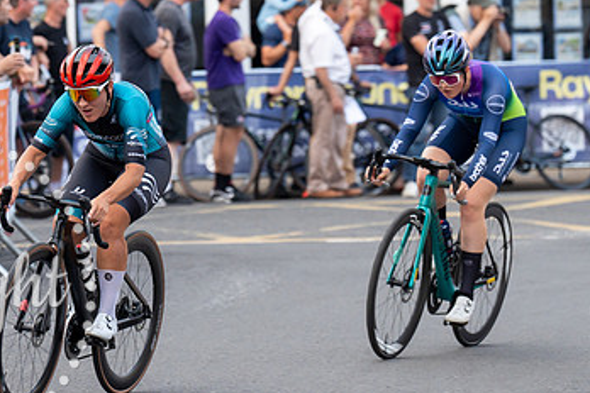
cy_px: 96
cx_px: 41
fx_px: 4884
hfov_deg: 6.9
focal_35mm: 298
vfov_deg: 4.6
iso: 500
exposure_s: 1/1000
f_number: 3.2
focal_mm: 135
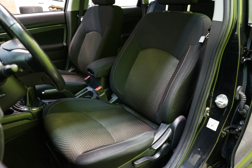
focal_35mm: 28
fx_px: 196
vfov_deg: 46.4
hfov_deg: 65.5
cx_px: 126
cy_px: 84
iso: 2000
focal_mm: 28
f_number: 3.5
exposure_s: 1/30
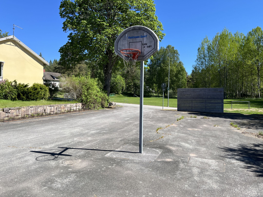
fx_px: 198
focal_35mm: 26
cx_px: 132
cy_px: 98
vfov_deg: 53.1
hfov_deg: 67.3
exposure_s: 1/2179
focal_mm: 5.1
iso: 50
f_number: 1.6
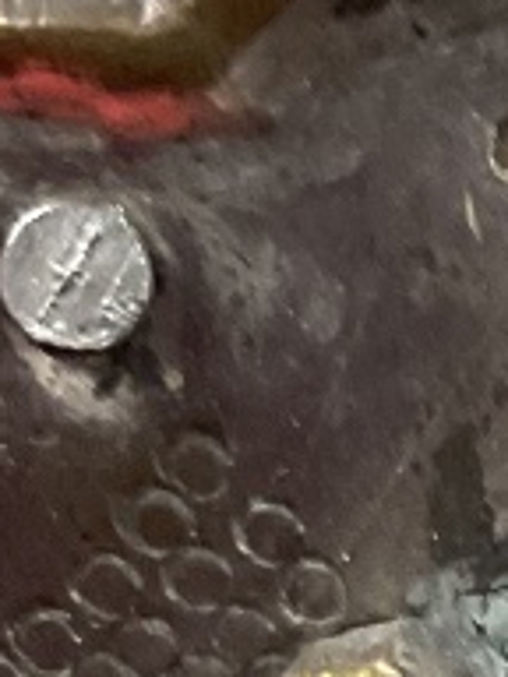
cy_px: 1001
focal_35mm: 181
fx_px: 3542
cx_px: 1101
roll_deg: -1.1
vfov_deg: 10.6
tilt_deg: -26.1
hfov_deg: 7.8
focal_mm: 3
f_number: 1.8
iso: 250
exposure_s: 1/33
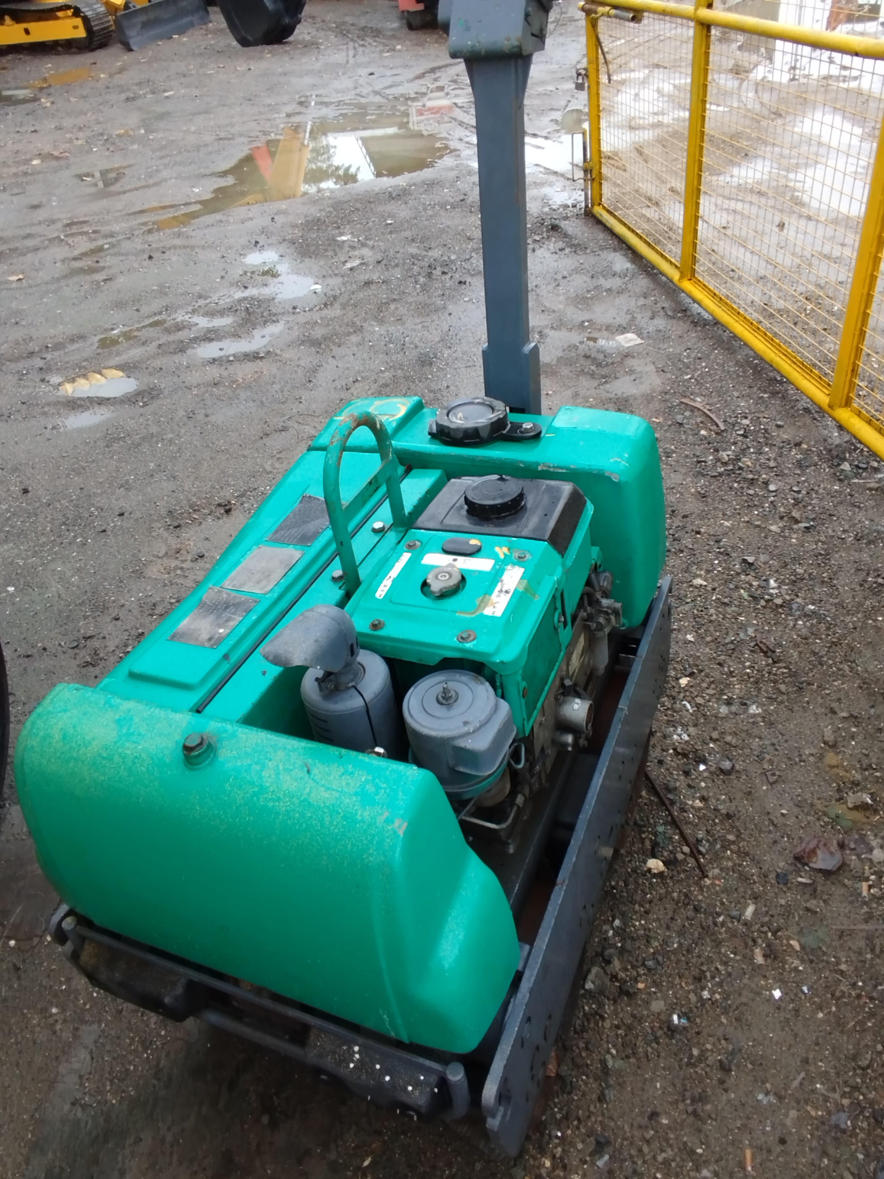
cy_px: 590
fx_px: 749
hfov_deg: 61.1
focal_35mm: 22
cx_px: 442
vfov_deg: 76.4
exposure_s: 1/120
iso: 64
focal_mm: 1.65
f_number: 2.2
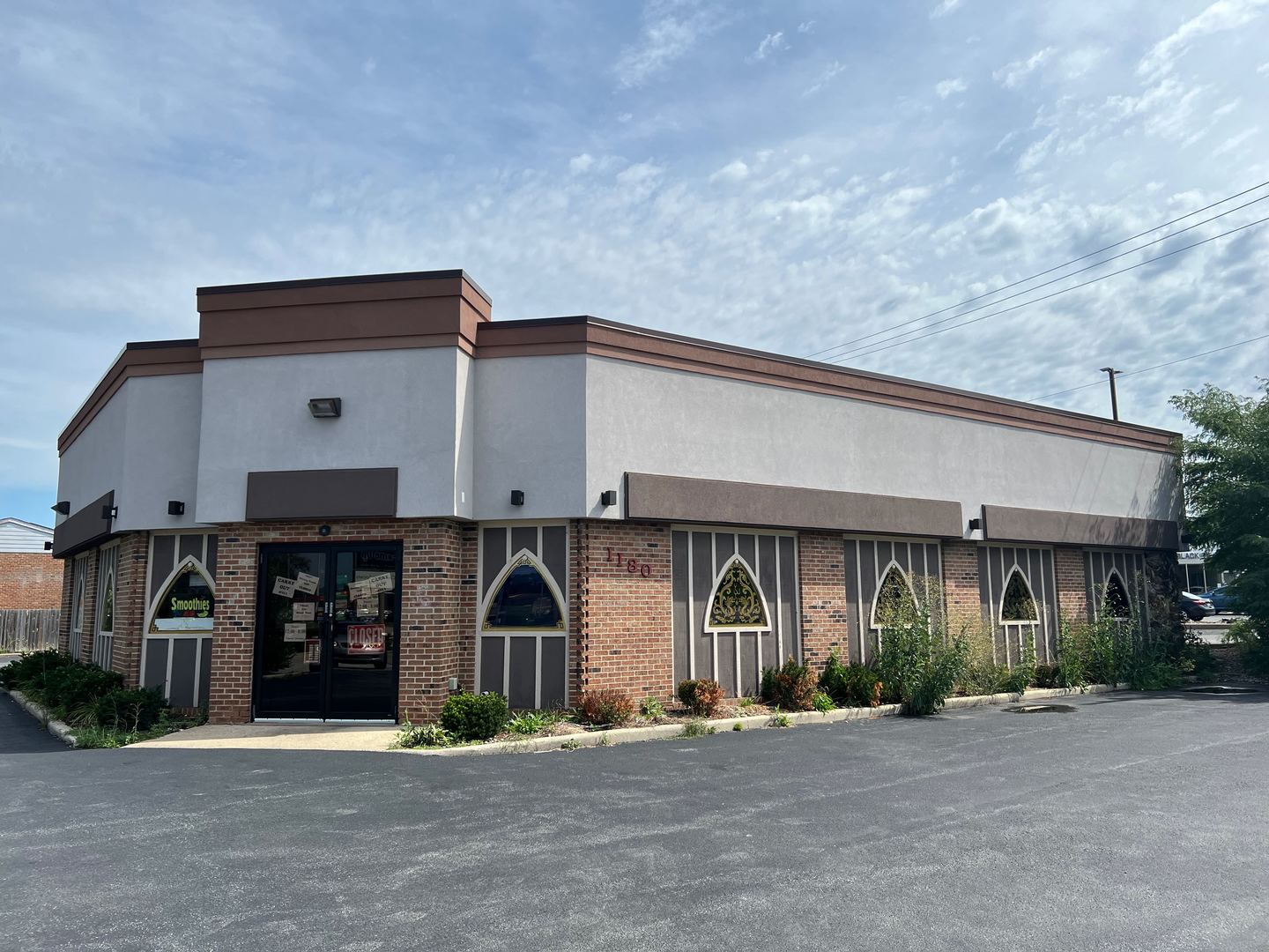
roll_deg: +1.2
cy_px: 476
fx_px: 953
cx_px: 634
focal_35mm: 26
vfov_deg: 53.1
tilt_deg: +7.8
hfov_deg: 67.3
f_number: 1.5
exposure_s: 1/3968
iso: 50
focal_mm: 5.7
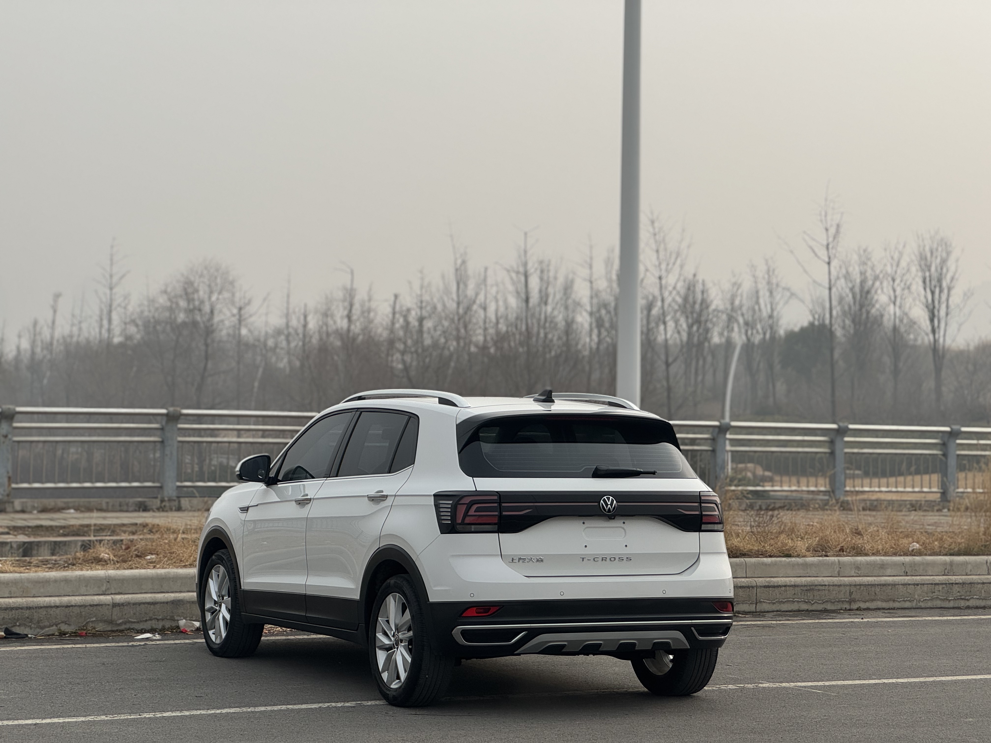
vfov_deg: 19.1
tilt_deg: +1.7
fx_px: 2204
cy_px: 372
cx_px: 496
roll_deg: -0.4
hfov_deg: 25.3
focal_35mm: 77
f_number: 2.8
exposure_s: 1/1815
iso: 25
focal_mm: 9
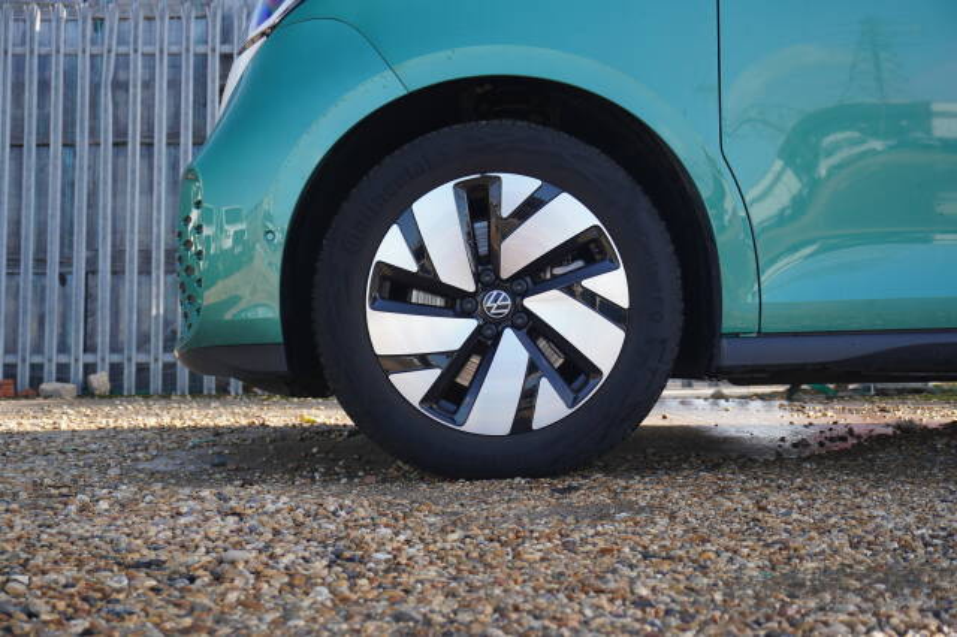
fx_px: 1036
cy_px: 318
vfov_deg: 34.2
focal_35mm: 39
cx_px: 478
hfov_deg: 49.6
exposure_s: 1/200
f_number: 4.5
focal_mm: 26
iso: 160
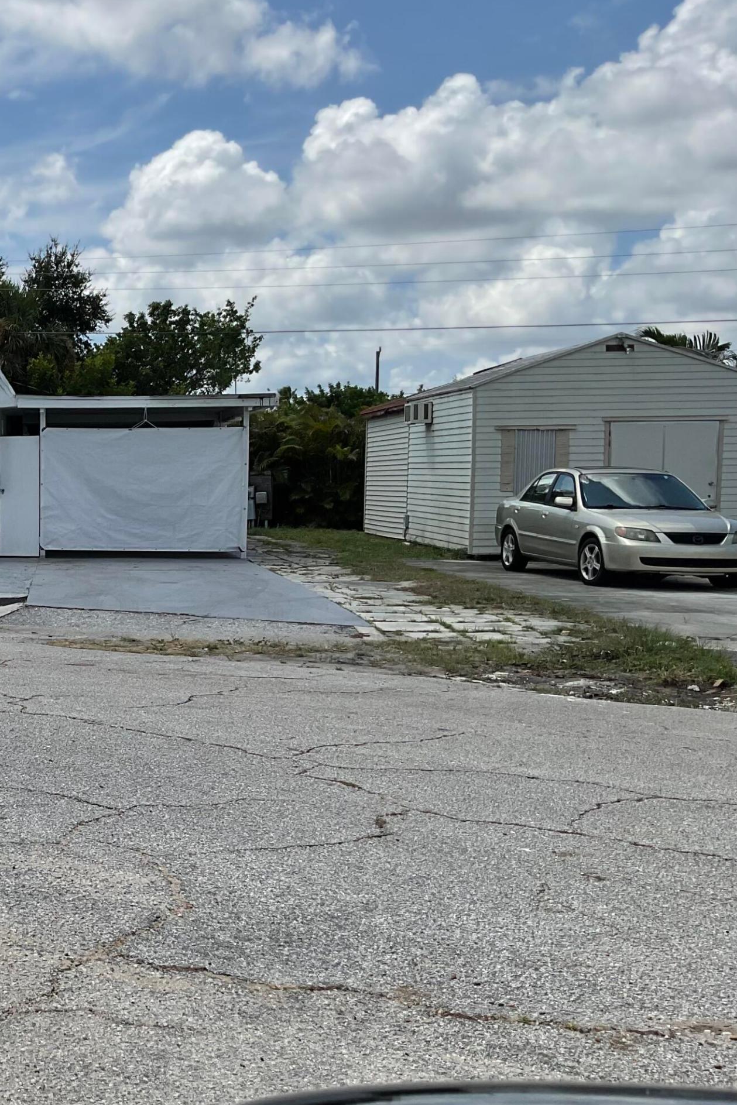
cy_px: 608
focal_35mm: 46
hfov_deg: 26.6
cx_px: -103
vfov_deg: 42.7
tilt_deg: -5.4
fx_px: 1412
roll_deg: -0.1
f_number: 1.8
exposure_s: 1/3322
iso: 16
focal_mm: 3
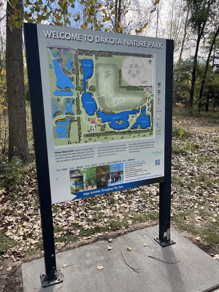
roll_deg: +0.5
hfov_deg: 53.1
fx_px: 219
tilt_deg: -12.8
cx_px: 110
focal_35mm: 26
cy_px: 146
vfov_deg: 67.3
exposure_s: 1/1721
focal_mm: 5.1
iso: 50
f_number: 1.6
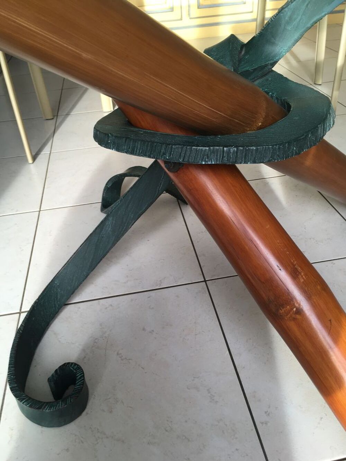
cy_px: 230
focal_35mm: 29
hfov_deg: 48.2
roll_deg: +4.5
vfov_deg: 61.7
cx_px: 173
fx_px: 386
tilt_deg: -37.5
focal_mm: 4.15
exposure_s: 1/50
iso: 32
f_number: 2.2
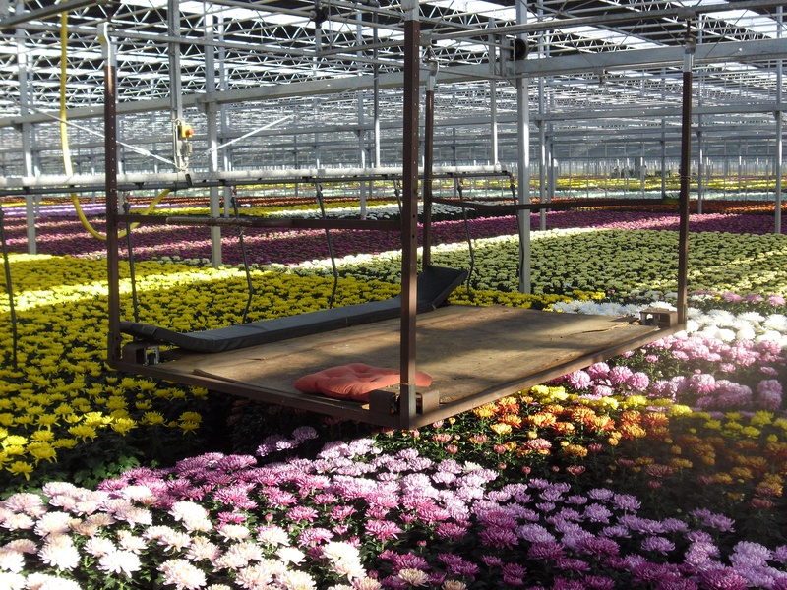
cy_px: 295
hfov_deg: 42.9
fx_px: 1000
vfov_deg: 32.9
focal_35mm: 44
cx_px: 394
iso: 80
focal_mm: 7.8
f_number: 4.5
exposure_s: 1/98
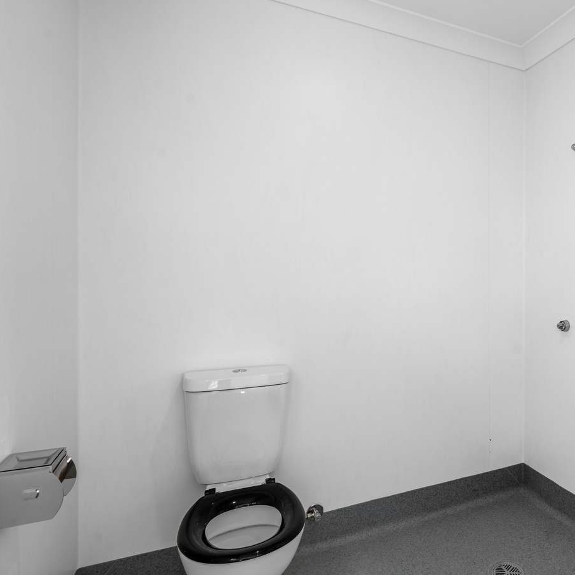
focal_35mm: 24
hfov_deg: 58.8
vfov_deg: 65.0
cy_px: 276
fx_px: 451
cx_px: 478
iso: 200
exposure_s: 1/10
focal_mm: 16
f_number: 8
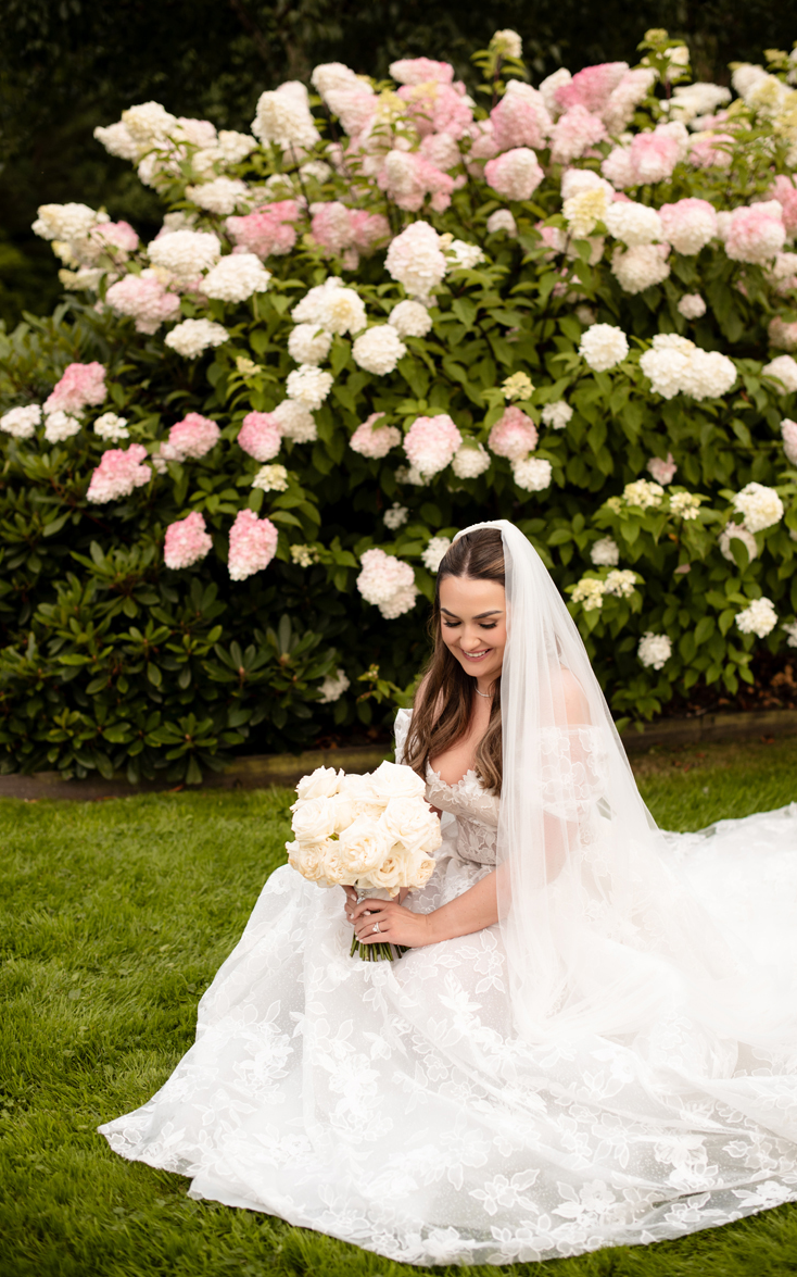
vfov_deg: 38.9
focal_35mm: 52
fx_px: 1808
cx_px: 428
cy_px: 628
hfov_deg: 24.9
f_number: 2.5
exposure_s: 1/400
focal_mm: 50
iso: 220
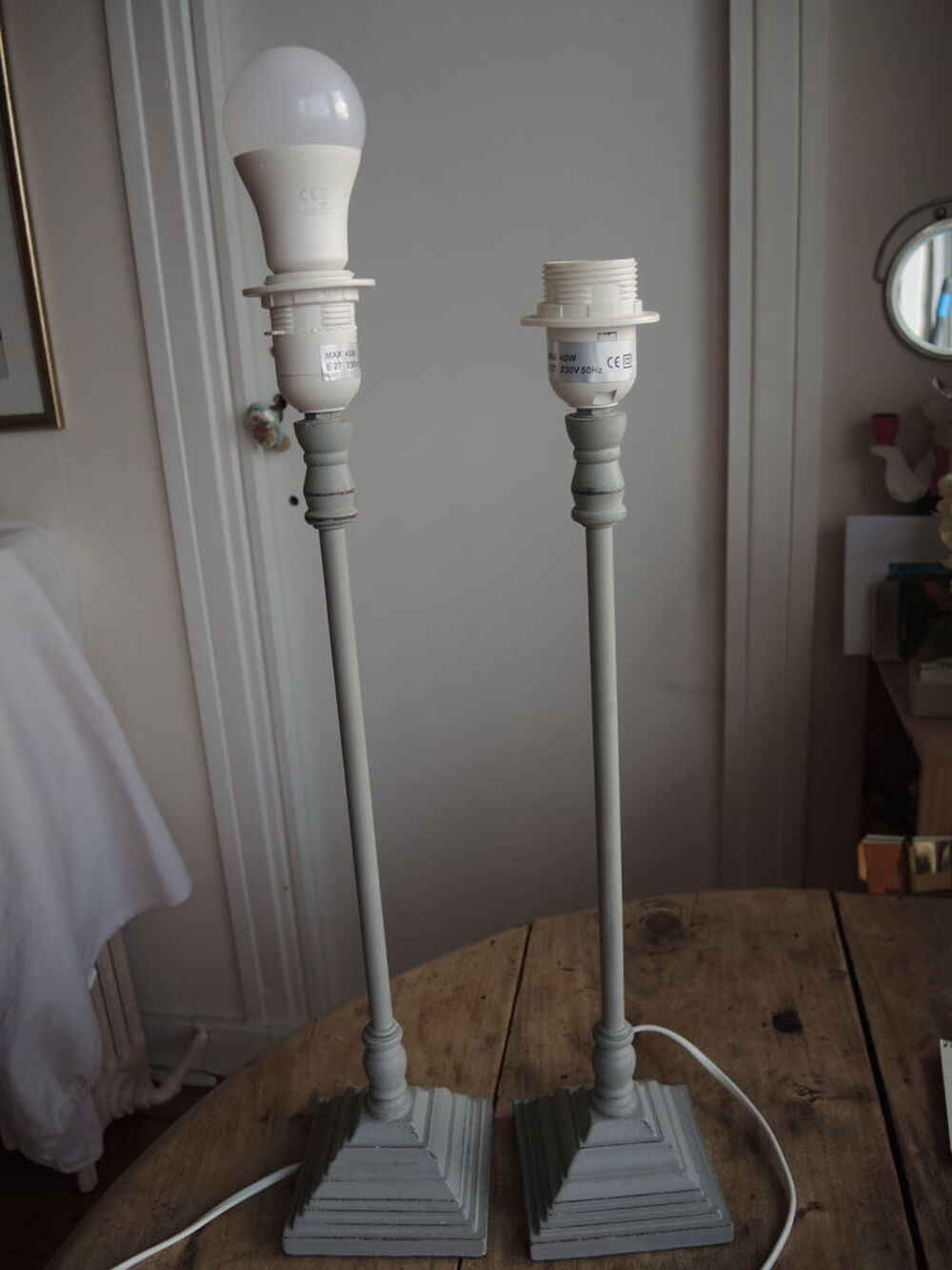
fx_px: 1027
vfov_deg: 63.4
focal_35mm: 28
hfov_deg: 49.8
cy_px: 635
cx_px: 476
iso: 90
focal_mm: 6
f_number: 2
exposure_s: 1/30
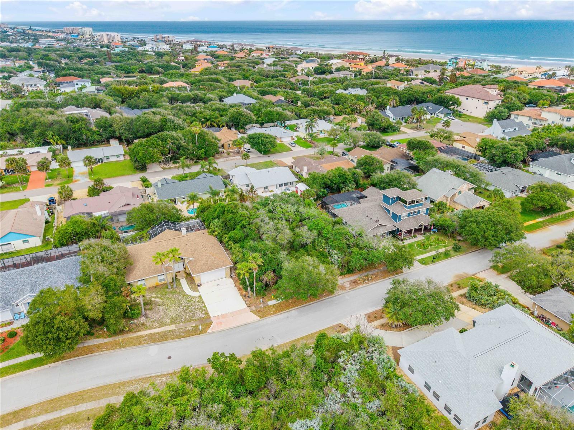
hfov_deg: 71.6
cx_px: 287
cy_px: 215
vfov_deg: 56.8
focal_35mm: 24
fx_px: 398
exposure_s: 1/50
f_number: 1.8
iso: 100
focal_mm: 8.67
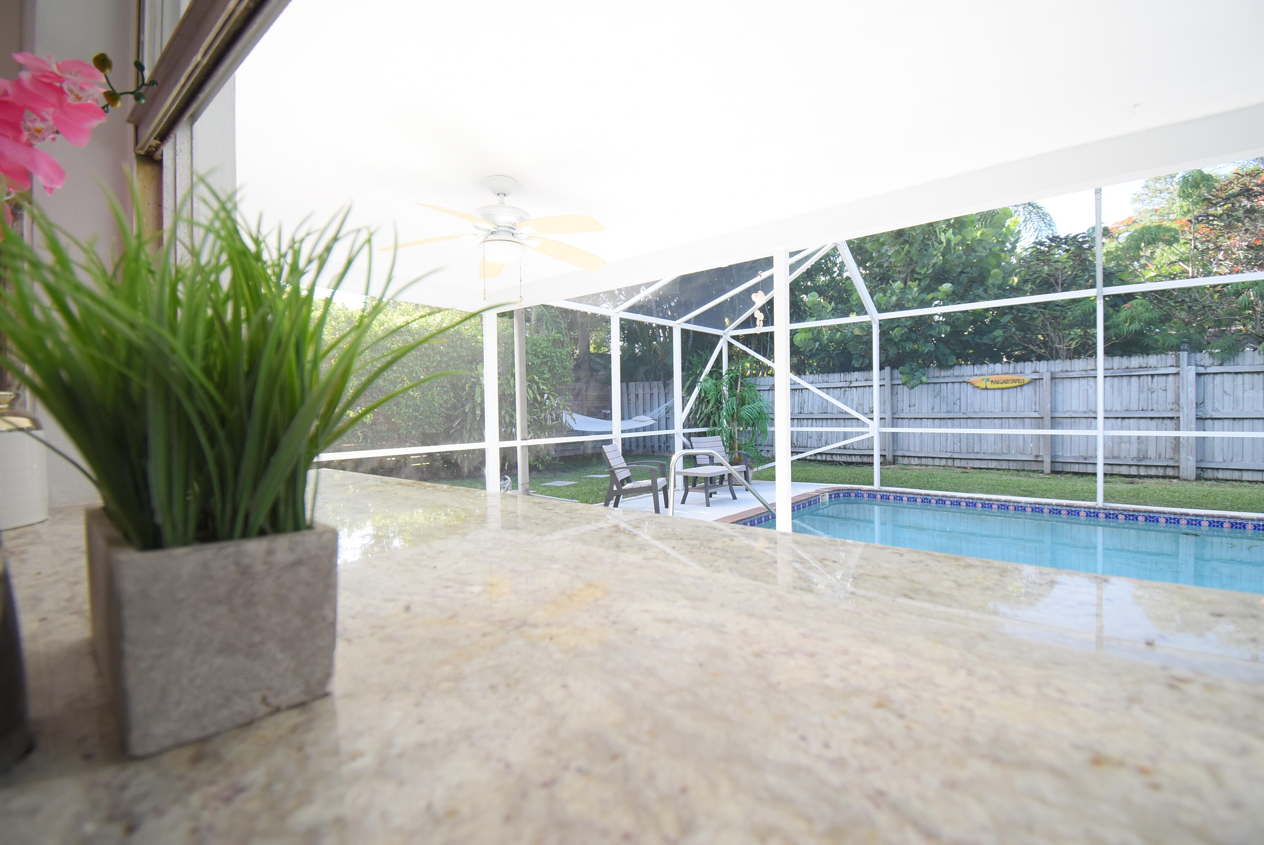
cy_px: 422
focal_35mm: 15
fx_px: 527
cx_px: 632
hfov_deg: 100.3
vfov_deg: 77.4
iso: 400
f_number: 6.3
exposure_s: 1/160
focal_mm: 10
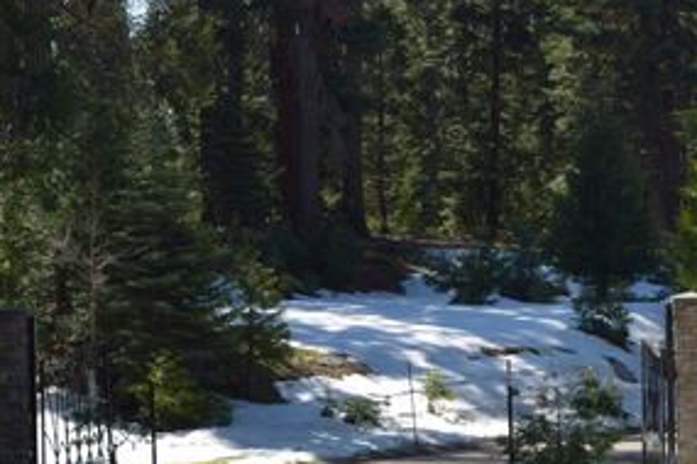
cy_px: 226
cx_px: 333
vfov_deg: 9.5
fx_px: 2805
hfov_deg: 14.2
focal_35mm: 145
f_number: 8
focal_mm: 55
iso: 100
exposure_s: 1/200
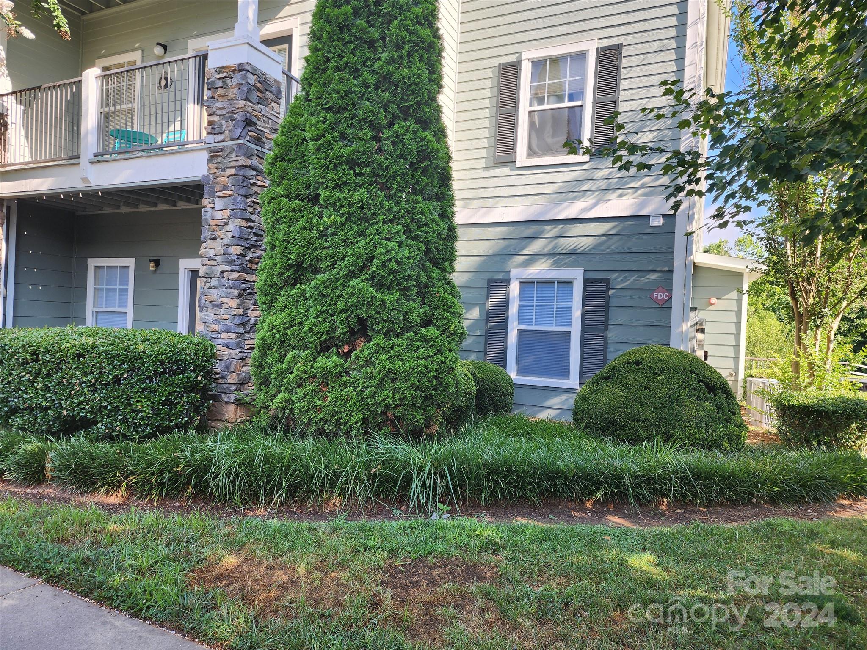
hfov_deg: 73.9
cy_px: 325
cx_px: 434
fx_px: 576
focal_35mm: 23
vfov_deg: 58.9
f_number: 1.8
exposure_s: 1/127
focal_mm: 6.4
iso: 12
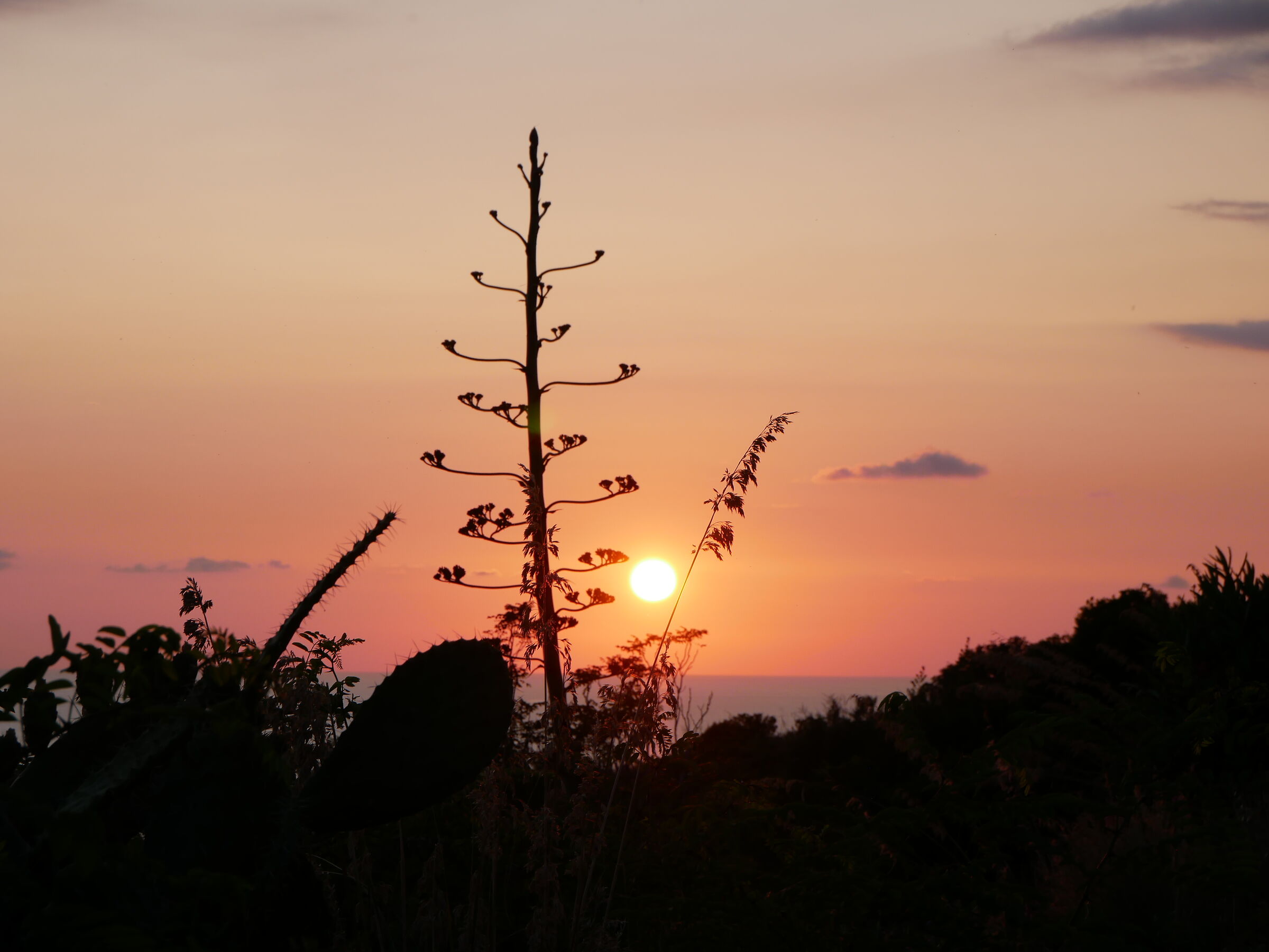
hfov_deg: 16.4
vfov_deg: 12.4
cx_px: 634
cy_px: 476
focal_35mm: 120
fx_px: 4401
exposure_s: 1/160
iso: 200
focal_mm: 60
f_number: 9
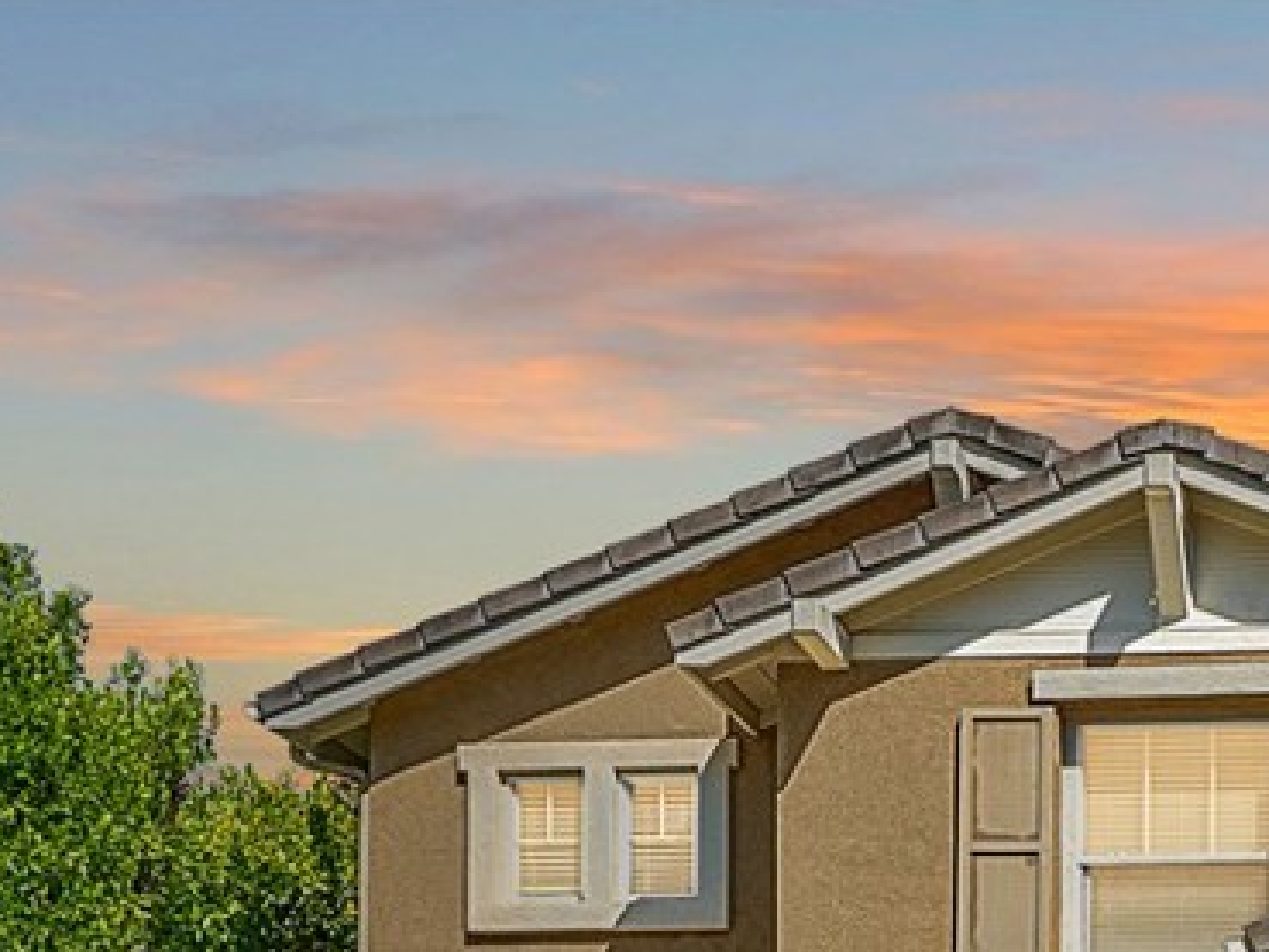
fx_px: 1467
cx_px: 1444
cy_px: 1167
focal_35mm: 40
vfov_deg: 30.2
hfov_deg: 37.7
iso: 320
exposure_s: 1/8000
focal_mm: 15
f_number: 7.1
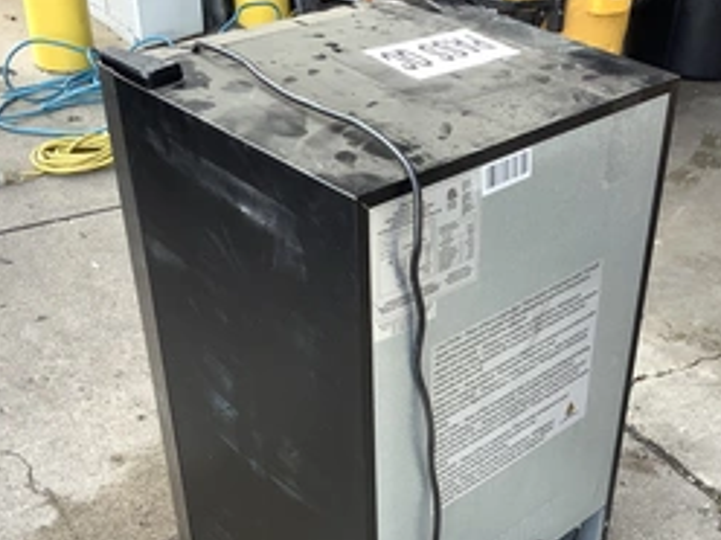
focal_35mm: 50
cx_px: 483
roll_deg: -5.0
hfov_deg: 37.8
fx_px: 1041
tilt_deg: -38.4
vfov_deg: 28.5
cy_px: 430
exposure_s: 1/120
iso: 40
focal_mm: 3.3
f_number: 2.4
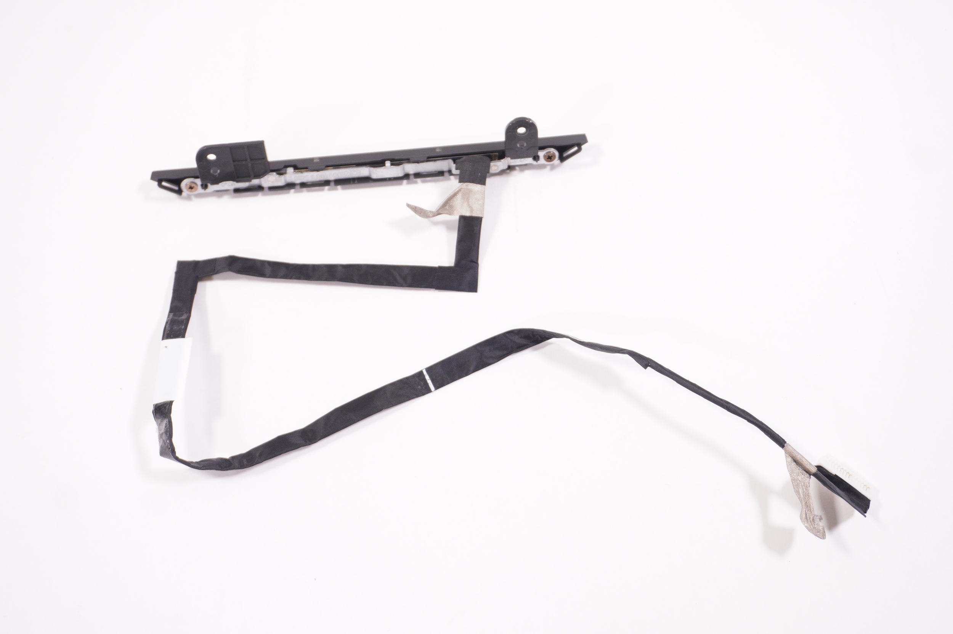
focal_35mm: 46
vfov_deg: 28.9
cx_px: 476
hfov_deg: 42.4
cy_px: 317
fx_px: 1230
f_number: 5.6
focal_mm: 31
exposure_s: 1/160
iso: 800
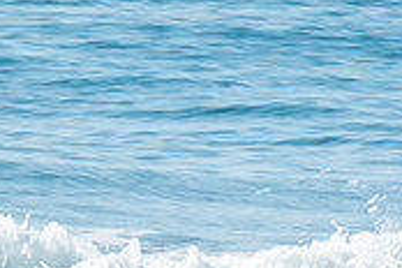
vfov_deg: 0.7
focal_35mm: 1999
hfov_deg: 1.0
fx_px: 22320
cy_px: 315
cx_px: -14
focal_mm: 400
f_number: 20
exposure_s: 1/50
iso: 100
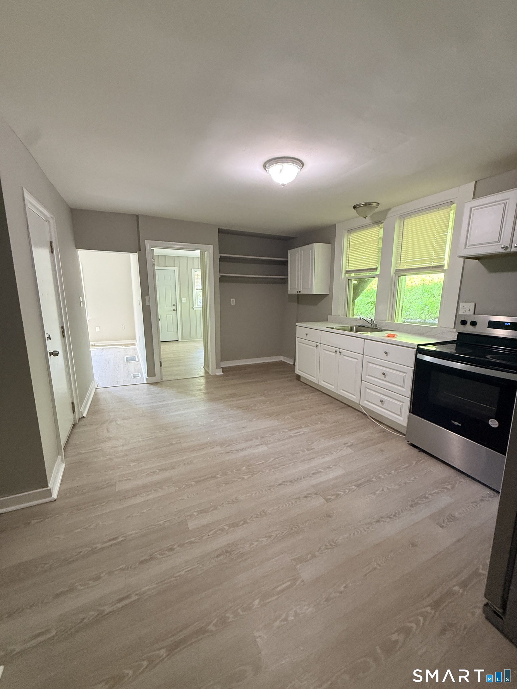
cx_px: 258
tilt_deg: -9.7
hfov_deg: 85.7
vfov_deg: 102.1
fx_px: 279
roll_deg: -0.1
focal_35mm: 14
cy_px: 344
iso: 400
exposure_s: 1/60
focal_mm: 2.22
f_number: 2.2
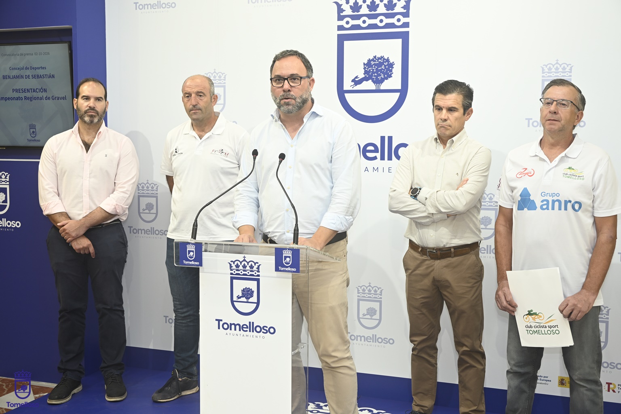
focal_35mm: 44
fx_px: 759
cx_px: 310
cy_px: 207
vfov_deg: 30.5
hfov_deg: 44.5
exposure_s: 1/100
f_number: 6.3
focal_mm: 44
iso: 500
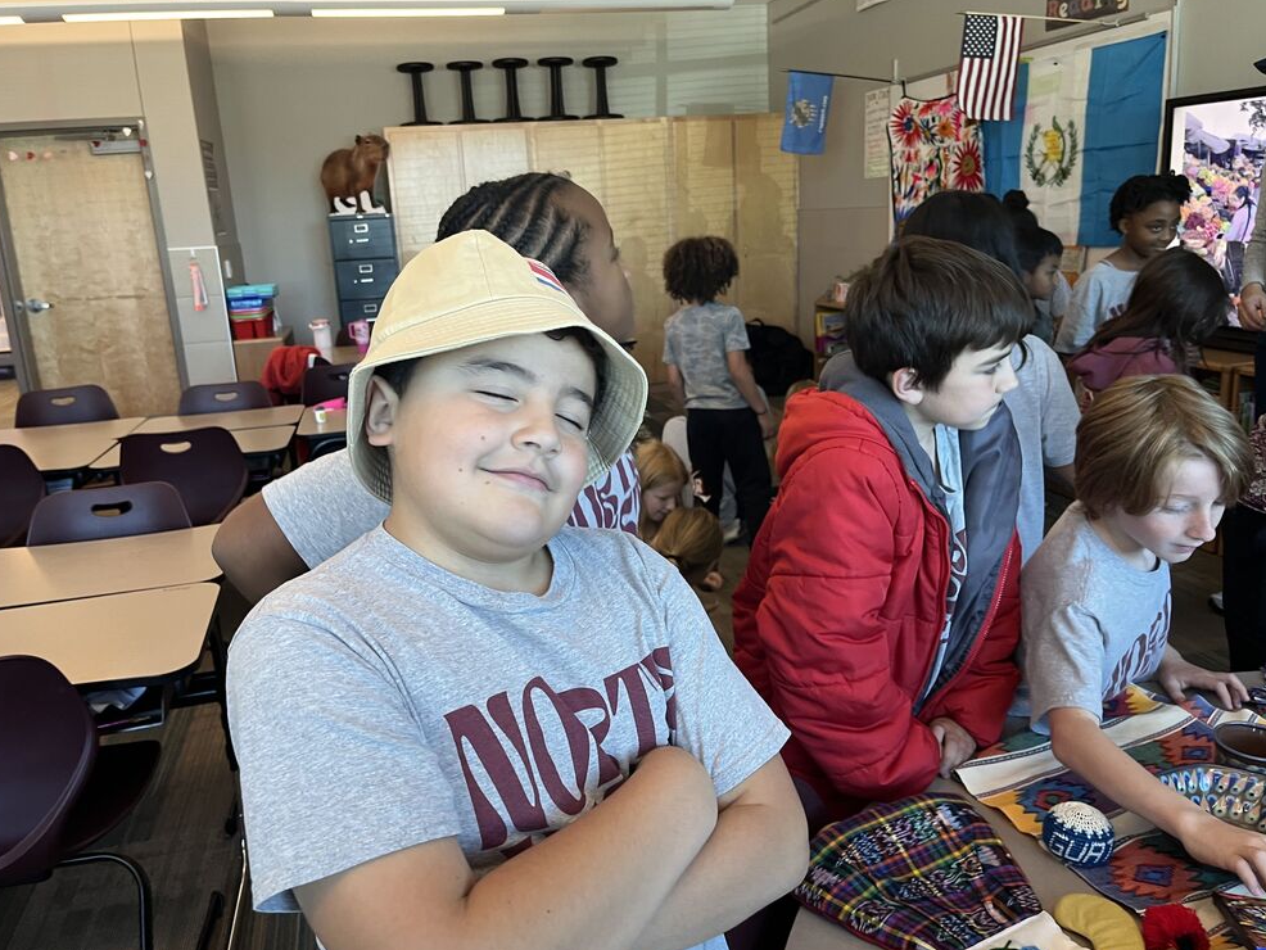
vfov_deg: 51.4
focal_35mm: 27
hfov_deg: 65.3
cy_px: 475
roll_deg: +3.9
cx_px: 621
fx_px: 988
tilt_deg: -14.5
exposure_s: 1/59
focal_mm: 5.1
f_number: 1.6
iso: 160
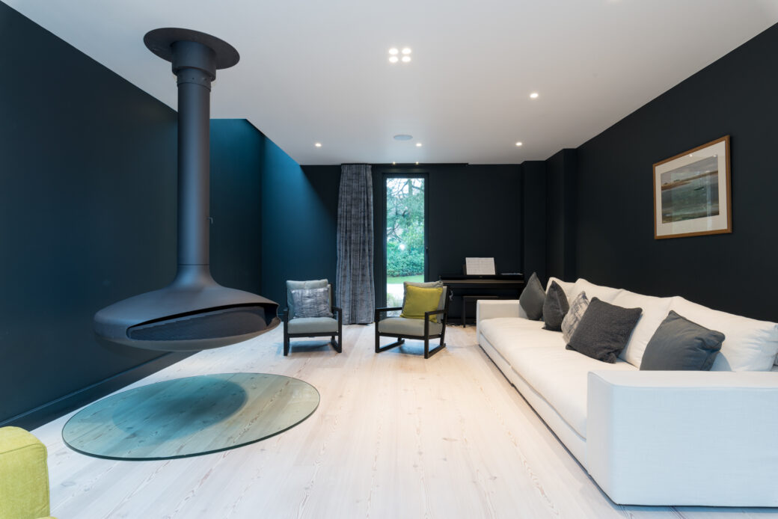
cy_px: 260
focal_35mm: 19
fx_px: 411
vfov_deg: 64.6
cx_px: 389
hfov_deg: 86.9
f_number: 11
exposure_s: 1.6
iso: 100
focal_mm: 19
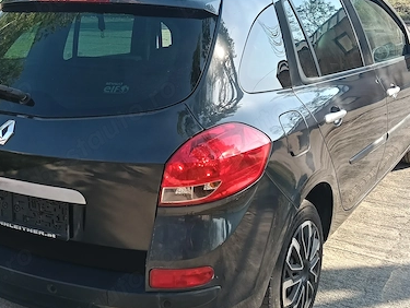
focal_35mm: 48
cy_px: 147
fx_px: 569
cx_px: 190
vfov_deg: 30.3
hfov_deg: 39.6
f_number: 1.8
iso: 50
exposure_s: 1/165
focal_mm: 3.98
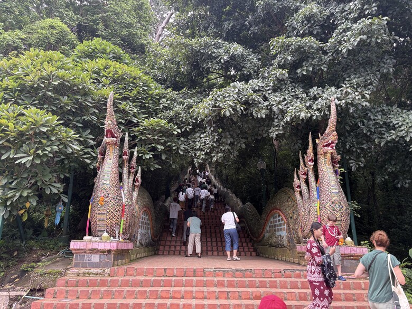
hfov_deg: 67.3
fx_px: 309
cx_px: 206
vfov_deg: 53.1
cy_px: 154
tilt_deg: +18.8
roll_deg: +0.1
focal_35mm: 26
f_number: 1.6
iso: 40
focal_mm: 5.96
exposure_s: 1/121
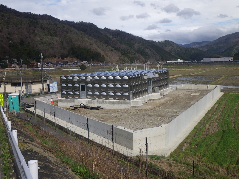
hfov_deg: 44.8
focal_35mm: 42
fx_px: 290
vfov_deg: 34.3
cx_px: 120
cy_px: 90
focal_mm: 7.5
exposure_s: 1/800
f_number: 5
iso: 125
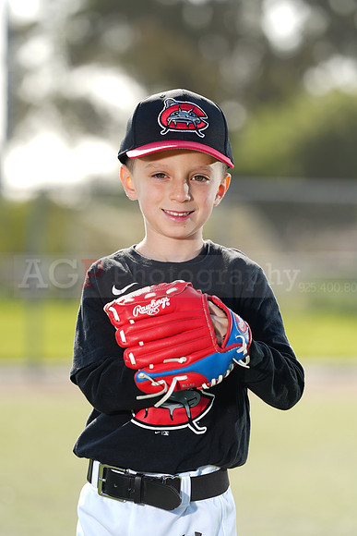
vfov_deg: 10.3
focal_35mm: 200
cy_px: 268
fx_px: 2973
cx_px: 178
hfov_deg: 6.9
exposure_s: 1/250
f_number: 4.5
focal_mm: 200
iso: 64
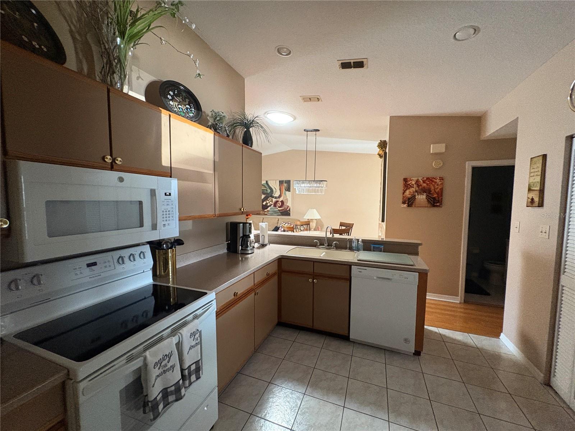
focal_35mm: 14
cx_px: 288
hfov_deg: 102.1
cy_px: 216
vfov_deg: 85.7
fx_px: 233
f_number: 2.2
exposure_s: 1/60
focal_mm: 2.22
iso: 500
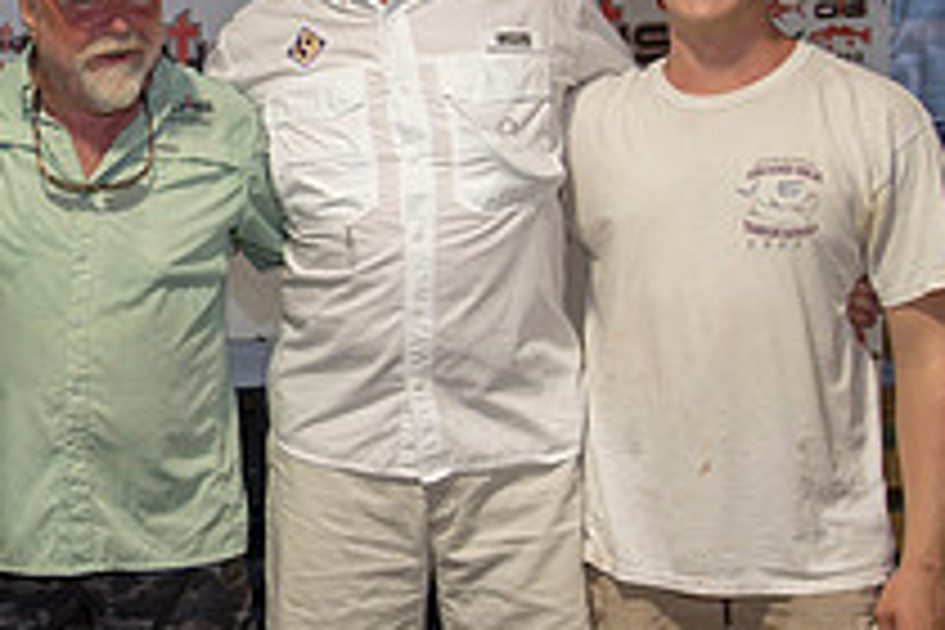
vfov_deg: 19.7
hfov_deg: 27.1
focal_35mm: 69
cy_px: 196
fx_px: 1811
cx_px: -63
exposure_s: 1/80
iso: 500
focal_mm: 25
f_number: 4
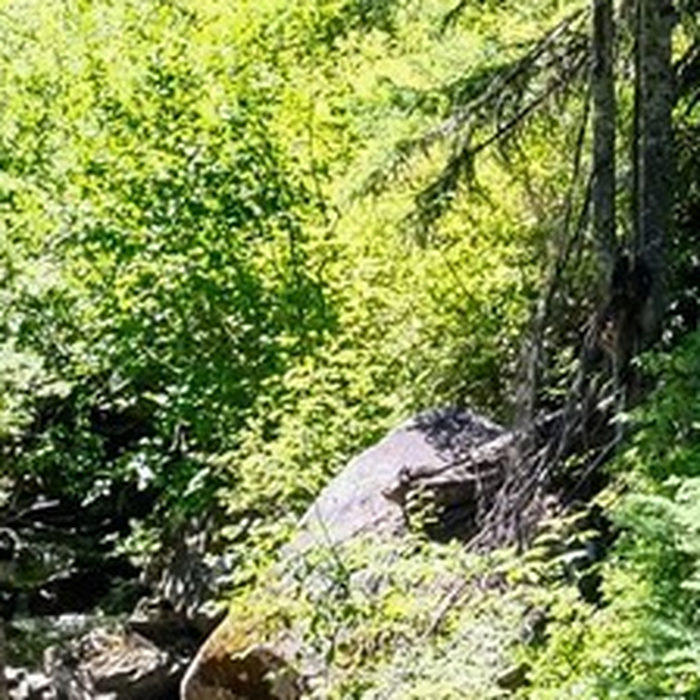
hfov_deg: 9.7
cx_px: 1117
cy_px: 217
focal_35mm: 174
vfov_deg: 10.0
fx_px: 3981
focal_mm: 18
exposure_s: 1/125
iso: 320
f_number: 4.5
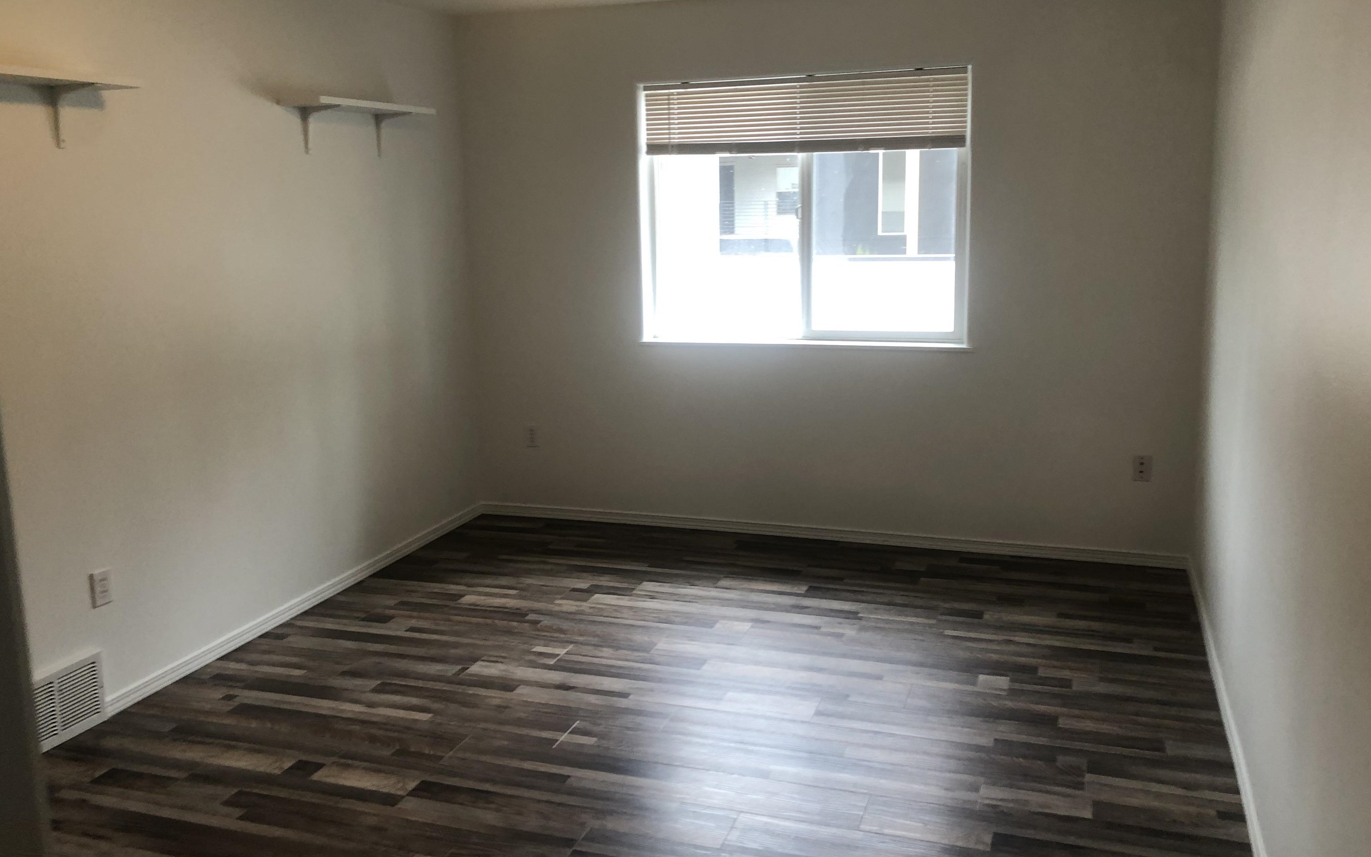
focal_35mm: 30
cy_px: 396
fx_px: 1121
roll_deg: +2.2
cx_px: 684
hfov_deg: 62.9
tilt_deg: -11.6
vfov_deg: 41.8
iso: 25
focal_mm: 4
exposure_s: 1/30
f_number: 1.8
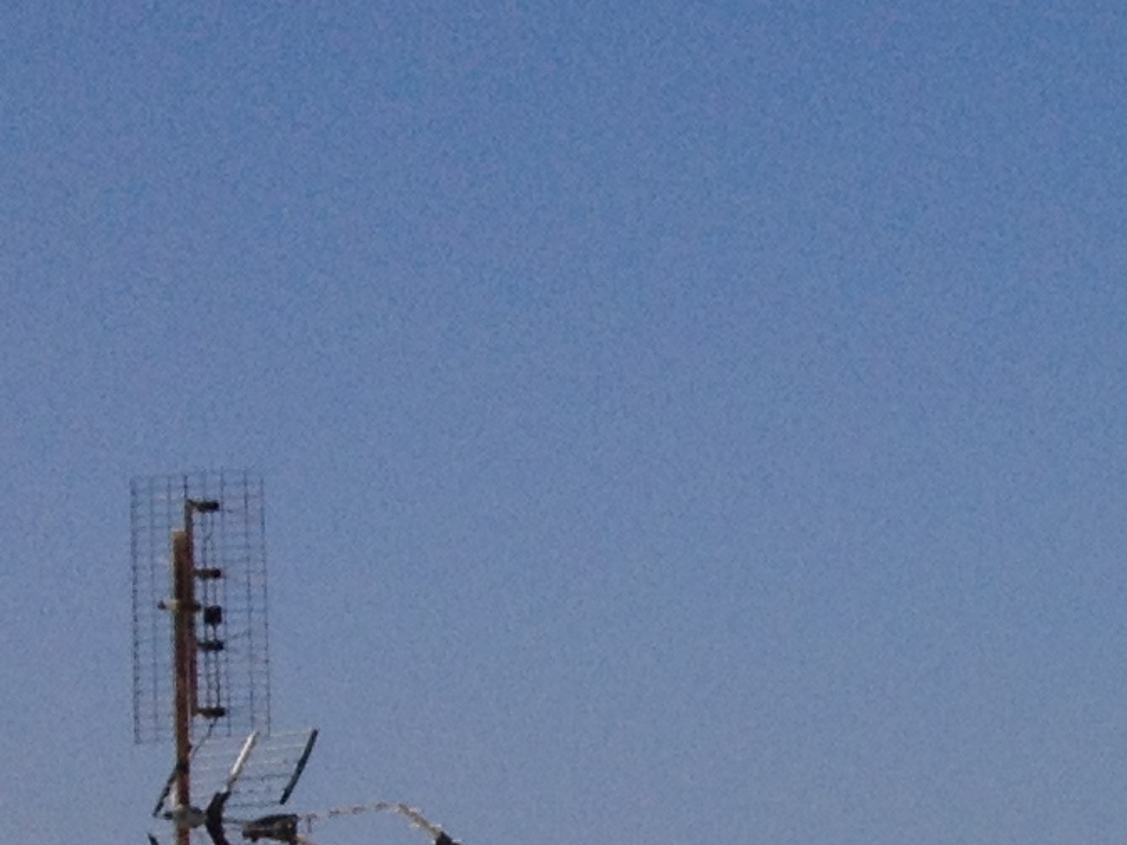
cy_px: 1283
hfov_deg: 10.2
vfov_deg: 8.5
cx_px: 2608
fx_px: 5535
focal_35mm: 170
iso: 50
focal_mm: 4.28
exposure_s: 1/4608
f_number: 2.4
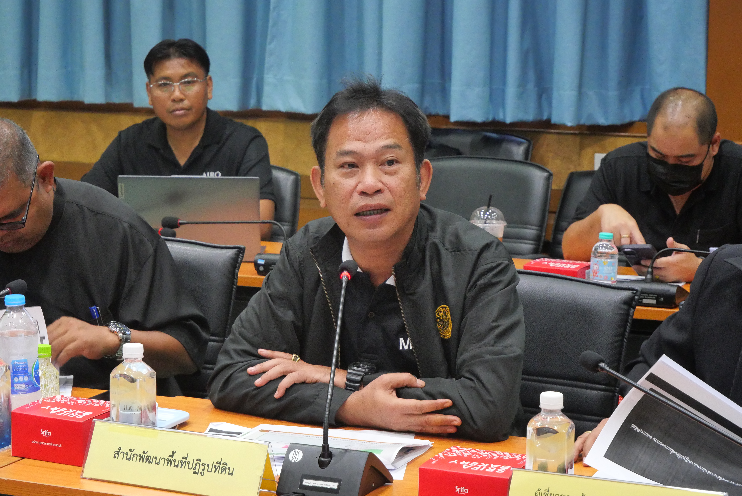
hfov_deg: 21.4
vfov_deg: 14.4
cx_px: 371
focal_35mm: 95
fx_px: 1959
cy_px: 248
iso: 3200
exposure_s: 1/60
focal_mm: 46
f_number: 5.6
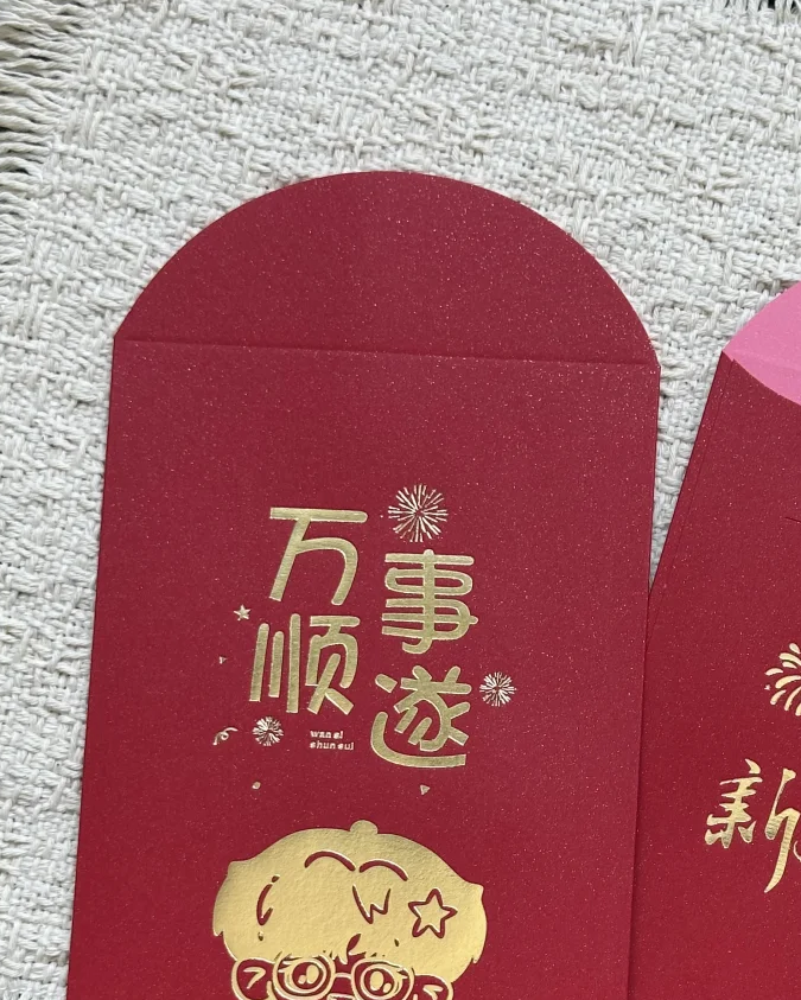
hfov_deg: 19.0
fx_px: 2369
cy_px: 758
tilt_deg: -83.5
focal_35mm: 80
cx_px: 631
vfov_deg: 23.6
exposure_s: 1/121
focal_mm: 6.86
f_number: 1.78
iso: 80
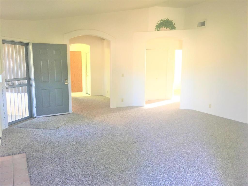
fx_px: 208
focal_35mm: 29
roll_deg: -0.2
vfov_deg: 48.2
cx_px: 124
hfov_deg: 61.7
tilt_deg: -7.8
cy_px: 93
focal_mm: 4.15
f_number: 2.2
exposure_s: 1/30
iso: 100
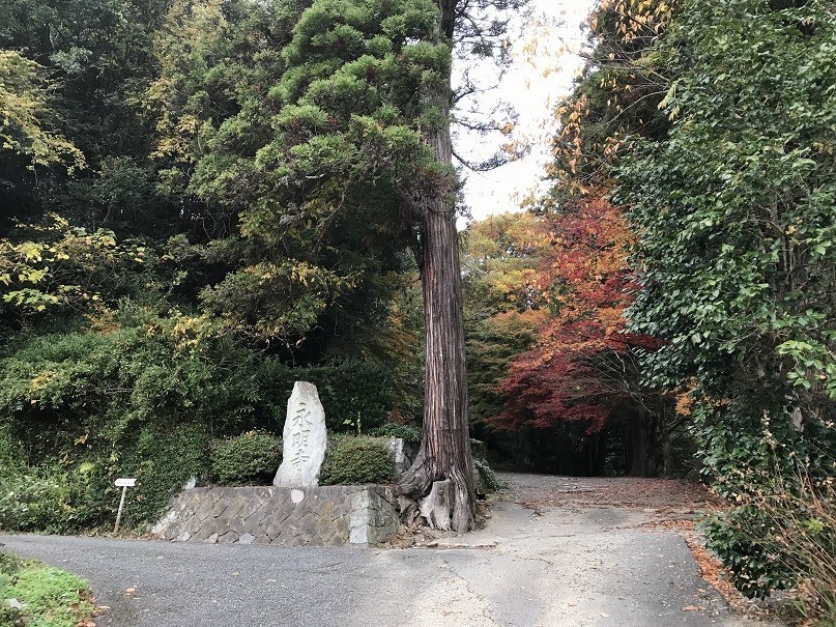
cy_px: 314
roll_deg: +0.7
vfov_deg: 49.7
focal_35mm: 28
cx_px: 418
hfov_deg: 63.5
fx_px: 676
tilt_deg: +16.3
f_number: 1.8
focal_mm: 3.99
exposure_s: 1/40
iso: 25
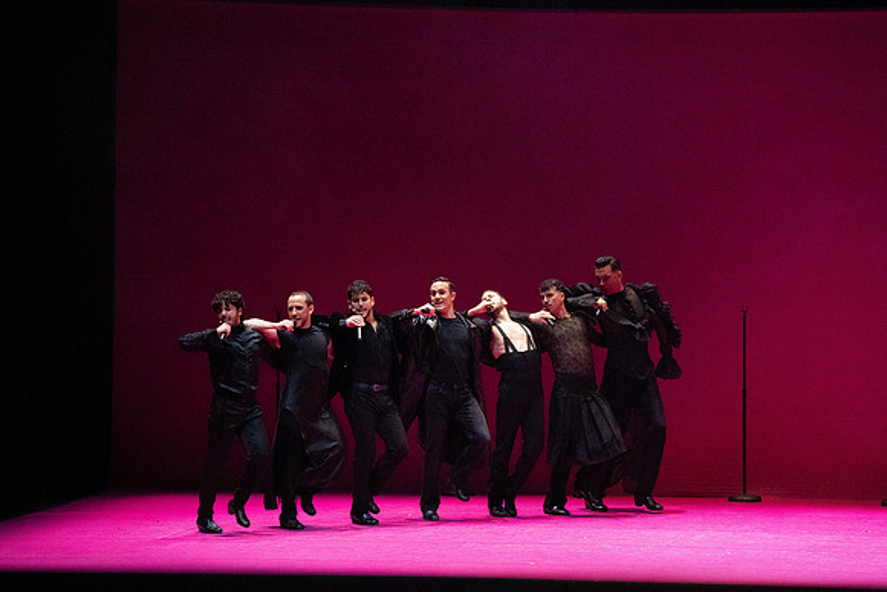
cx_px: 444
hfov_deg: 9.6
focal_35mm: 215
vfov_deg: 6.4
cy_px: 296
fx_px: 5298
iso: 25600
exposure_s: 1/400
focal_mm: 215
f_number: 9
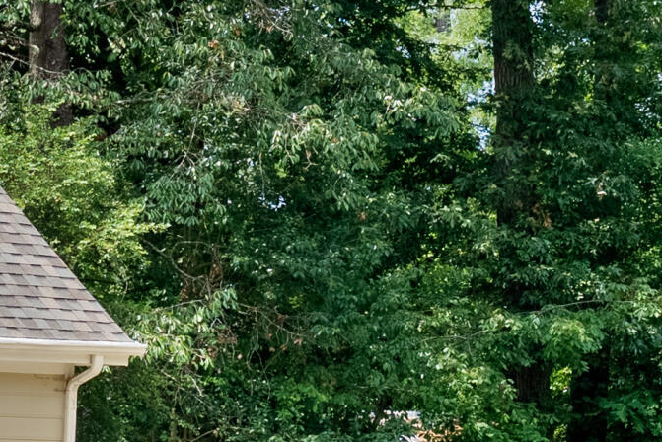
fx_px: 2631
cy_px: 461
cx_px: -771
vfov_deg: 9.5
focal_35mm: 143
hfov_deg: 12.2
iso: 250
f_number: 8
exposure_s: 1/400
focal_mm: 32
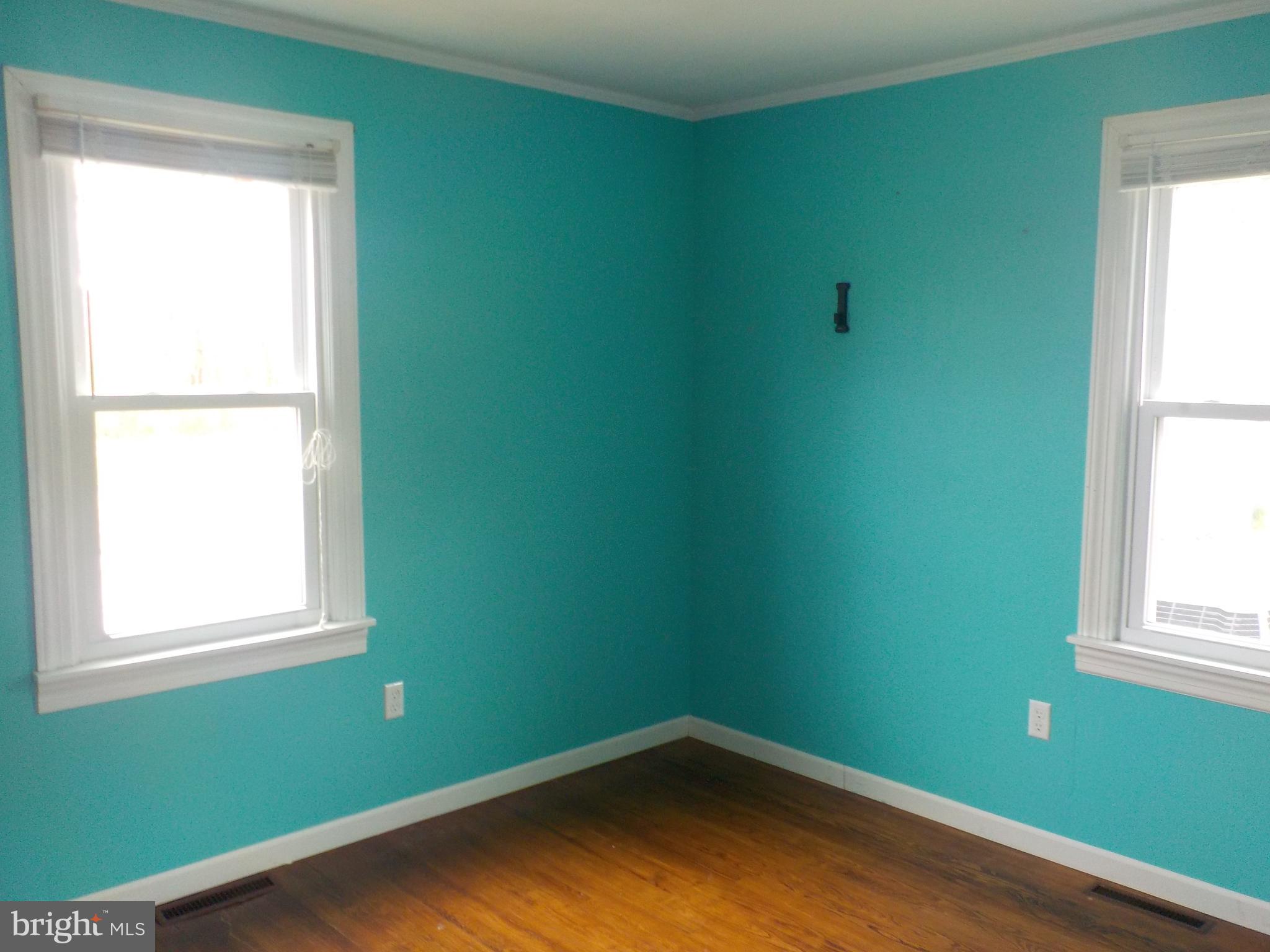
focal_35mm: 30
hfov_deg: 60.0
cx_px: 635
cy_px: 476
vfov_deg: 46.8
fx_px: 1101
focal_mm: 4.1
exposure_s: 1/30
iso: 220
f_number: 3.3
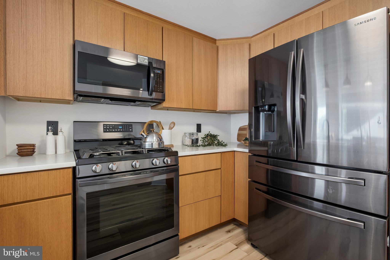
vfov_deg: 73.7
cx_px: 195
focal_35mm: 16
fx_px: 173
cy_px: 130
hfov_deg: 96.7
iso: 250
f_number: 8
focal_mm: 10.5
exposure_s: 1/2
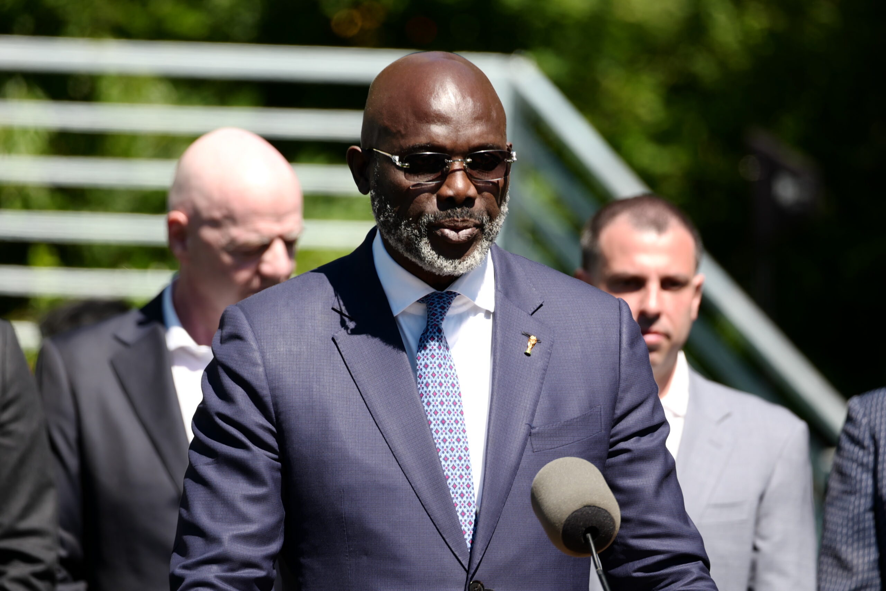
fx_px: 9844
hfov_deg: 5.2
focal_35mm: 400
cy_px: 296
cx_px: 443
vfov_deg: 3.4
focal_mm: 400
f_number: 8
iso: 200
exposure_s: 1/250
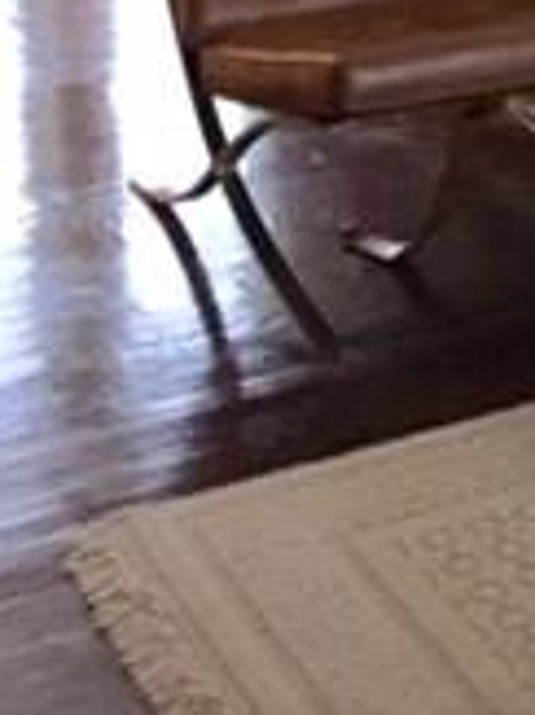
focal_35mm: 114
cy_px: -531
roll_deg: -1.0
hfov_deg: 12.3
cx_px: 824
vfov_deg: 15.2
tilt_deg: -3.3
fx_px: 2352
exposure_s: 1/24
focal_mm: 4.15
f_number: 2.2
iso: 250
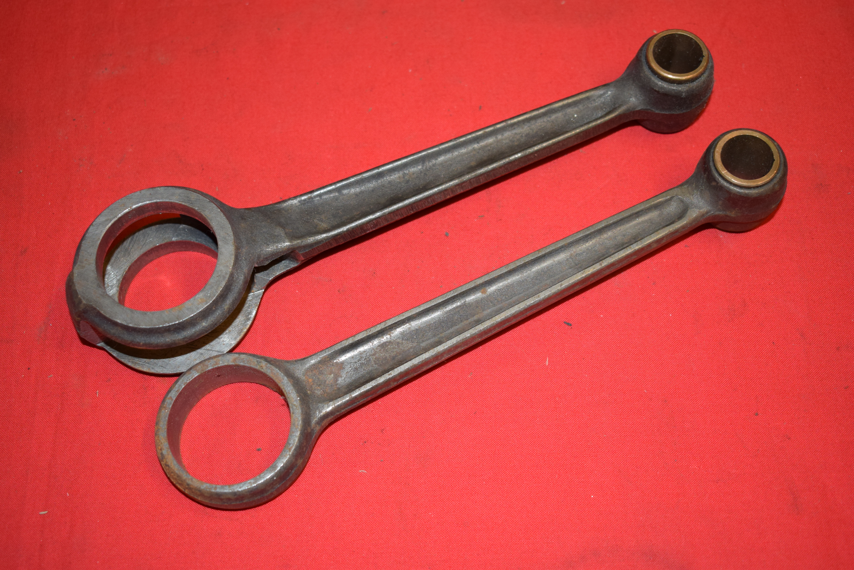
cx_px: 427
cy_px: 285
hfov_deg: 41.1
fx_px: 1139
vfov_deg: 28.1
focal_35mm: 48
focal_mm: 32
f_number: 5
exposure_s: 1/100
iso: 640
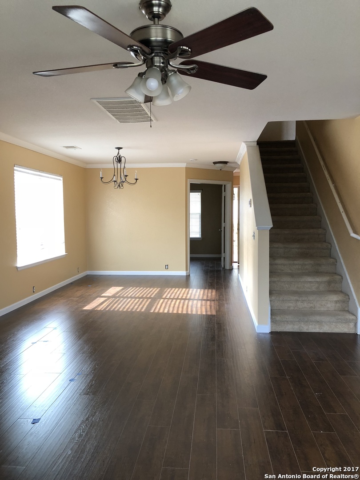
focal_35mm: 29
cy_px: 240
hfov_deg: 48.2
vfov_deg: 61.7
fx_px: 402
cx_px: 180
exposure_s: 1/30
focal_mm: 3.99
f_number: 1.8
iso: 25
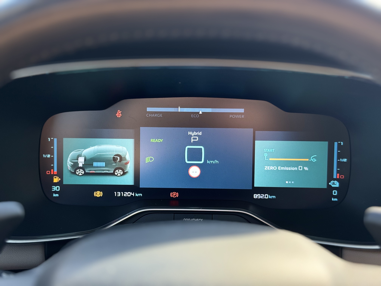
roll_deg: +0.0
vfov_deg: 30.3
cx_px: 190
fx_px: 528
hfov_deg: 39.7
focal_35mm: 48
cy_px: 143
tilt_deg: -19.5
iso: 64
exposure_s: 1/207
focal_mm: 6.76
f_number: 1.78
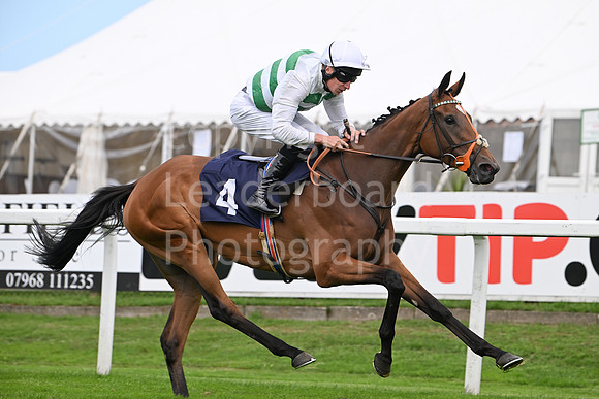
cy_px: 200
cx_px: 300
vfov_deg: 6.9
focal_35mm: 200
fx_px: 3328
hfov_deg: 10.3
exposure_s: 1/2000
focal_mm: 200
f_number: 5
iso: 500
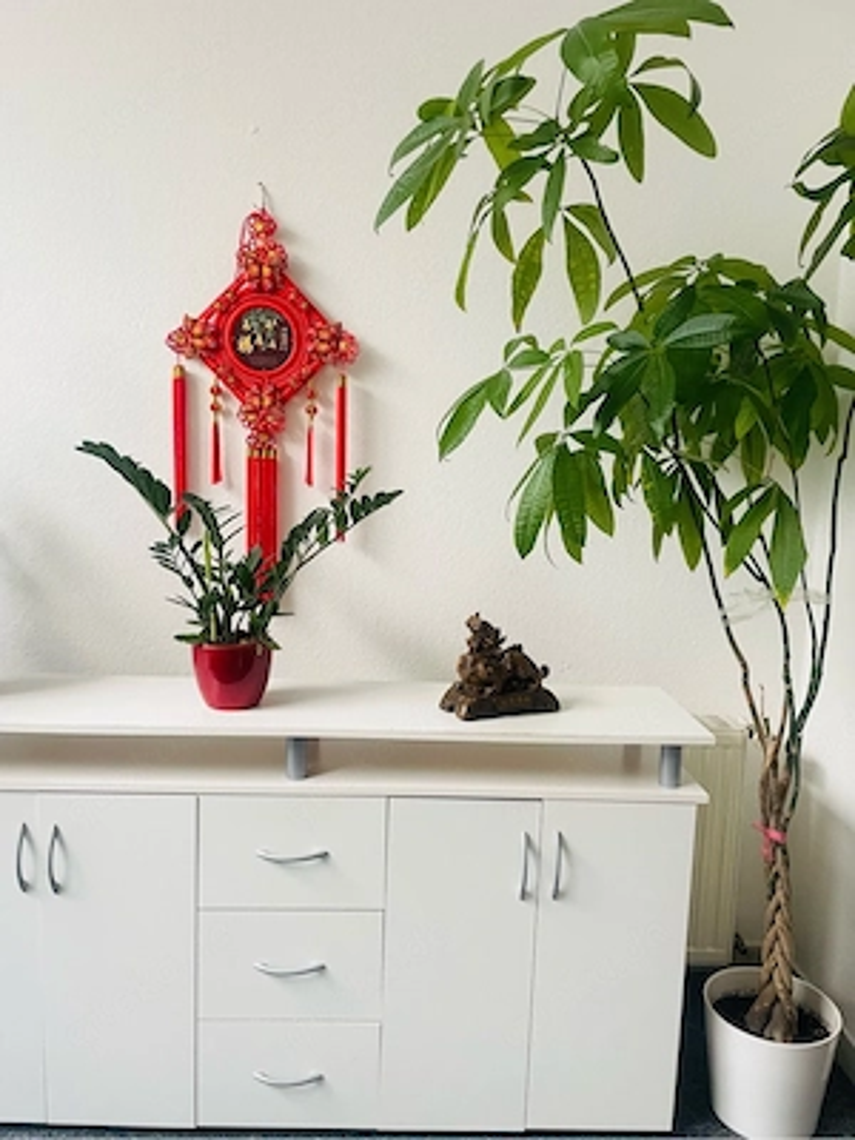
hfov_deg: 53.1
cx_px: 428
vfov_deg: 67.3
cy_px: 570
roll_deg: -1.4
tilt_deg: -7.8
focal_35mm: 26
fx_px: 856
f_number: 1.6
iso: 160
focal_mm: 4.2
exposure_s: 1/60
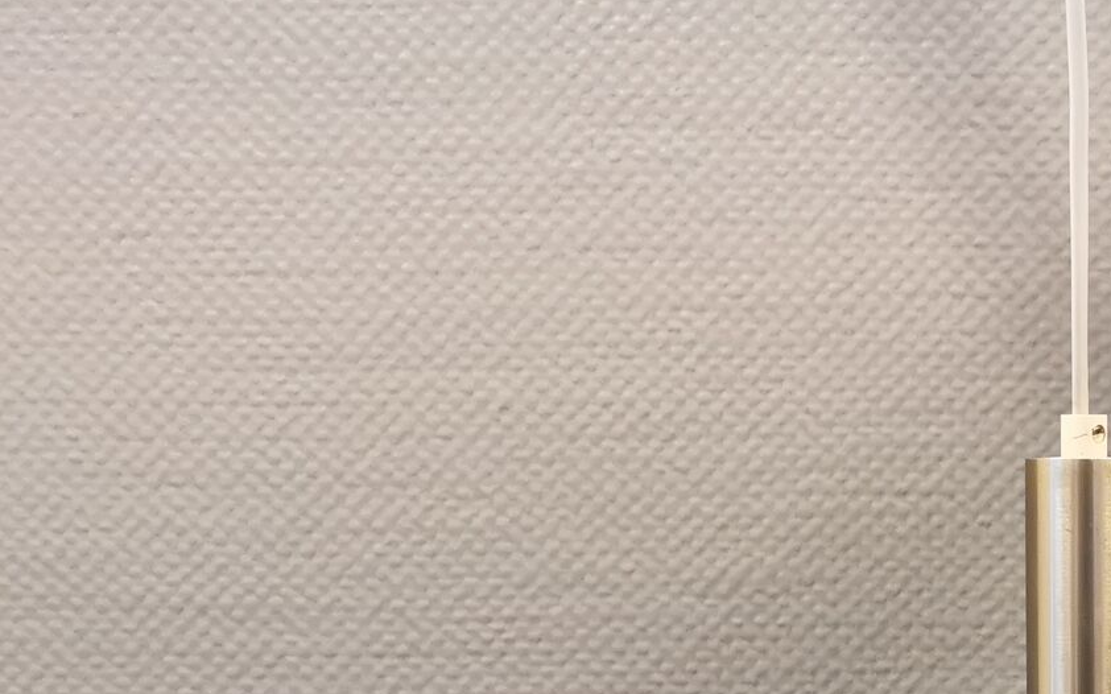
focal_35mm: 68
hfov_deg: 28.4
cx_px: 1108
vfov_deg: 17.8
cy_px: 918
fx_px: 2059
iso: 320
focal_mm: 5.56
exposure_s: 1/60
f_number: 1.6
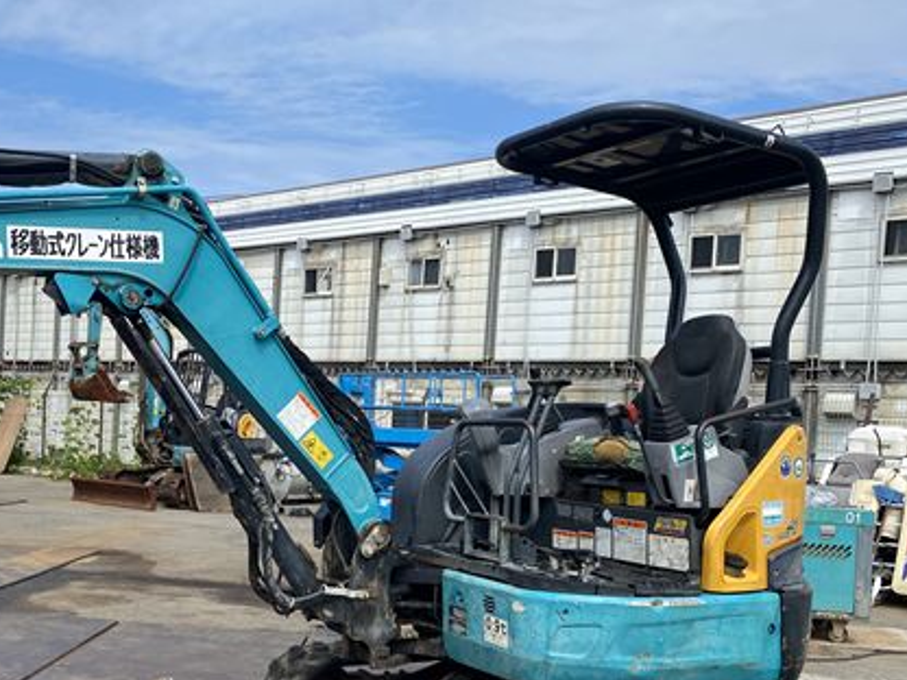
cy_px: 445
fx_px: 1048
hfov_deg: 45.8
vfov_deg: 35.7
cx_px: 279
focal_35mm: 40
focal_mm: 4.25
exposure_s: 1/2688
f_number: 1.8
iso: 32
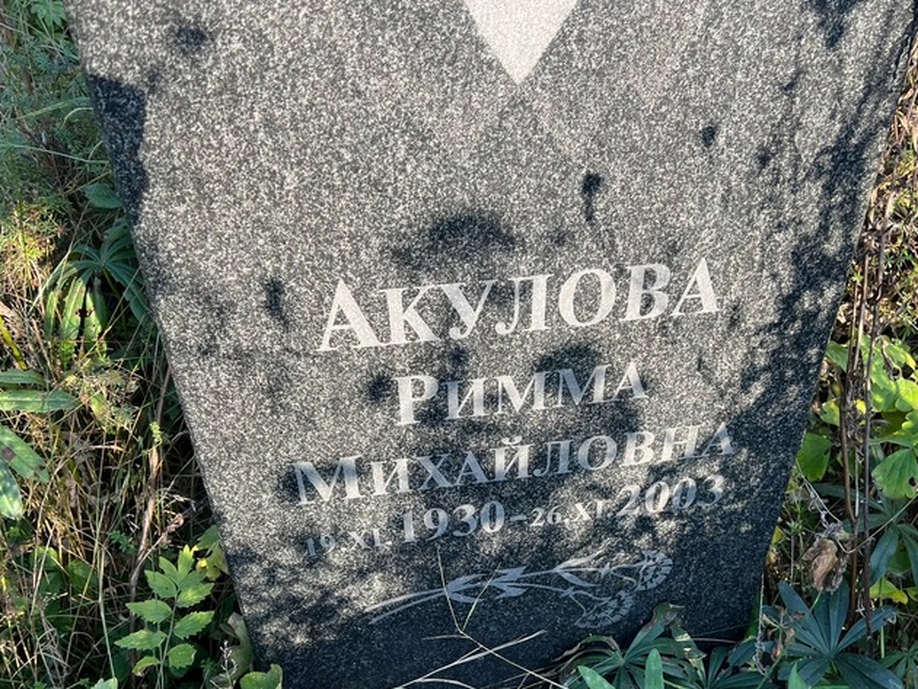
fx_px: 875
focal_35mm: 33
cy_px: 418
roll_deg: -0.3
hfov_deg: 55.3
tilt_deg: -41.5
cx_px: 491
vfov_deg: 42.7
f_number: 1.5
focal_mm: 5.7
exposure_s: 1/552
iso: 50
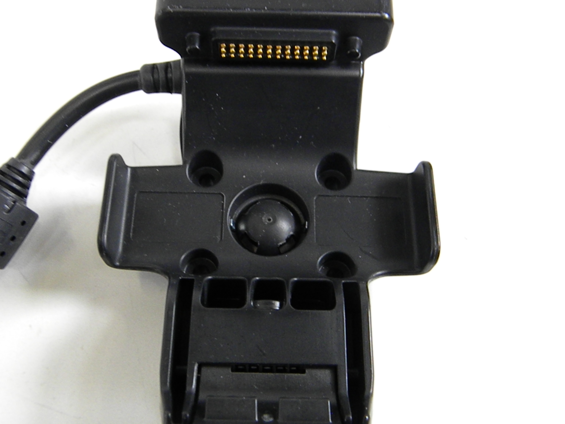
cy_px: 212
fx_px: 669
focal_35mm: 41
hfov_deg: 45.8
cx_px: 282
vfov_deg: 35.1
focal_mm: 7.3
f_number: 3.8
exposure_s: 1/164
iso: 720
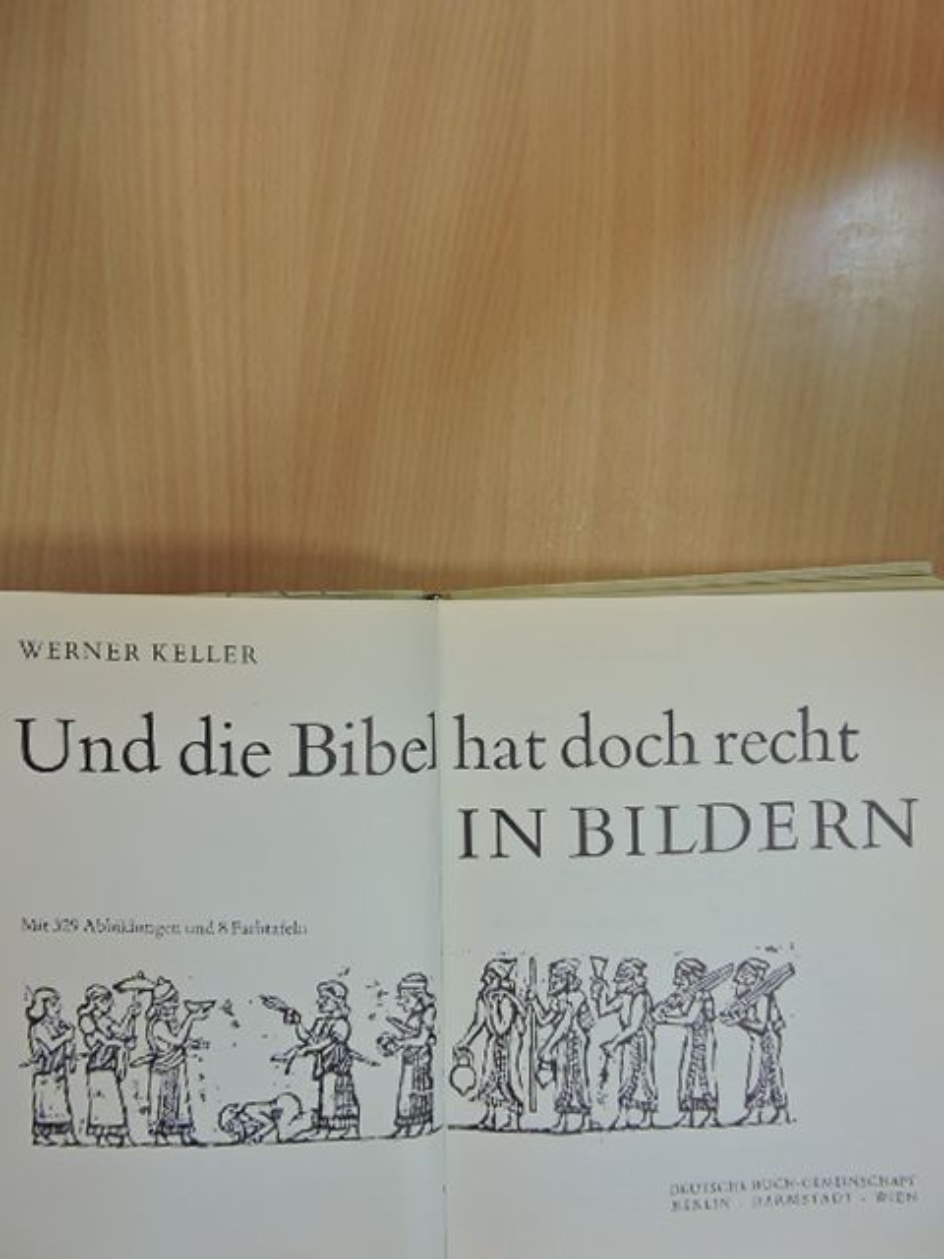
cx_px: 472
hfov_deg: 56.8
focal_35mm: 24
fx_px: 873
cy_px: 630
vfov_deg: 71.6
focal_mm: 4.3
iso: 280
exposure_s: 1/25
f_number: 3.3
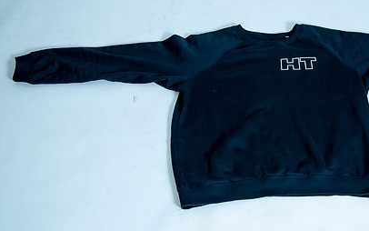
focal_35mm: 52
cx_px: 273
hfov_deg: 38.0
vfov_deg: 24.9
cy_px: 100
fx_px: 523
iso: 320
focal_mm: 32
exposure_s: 1/125
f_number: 4
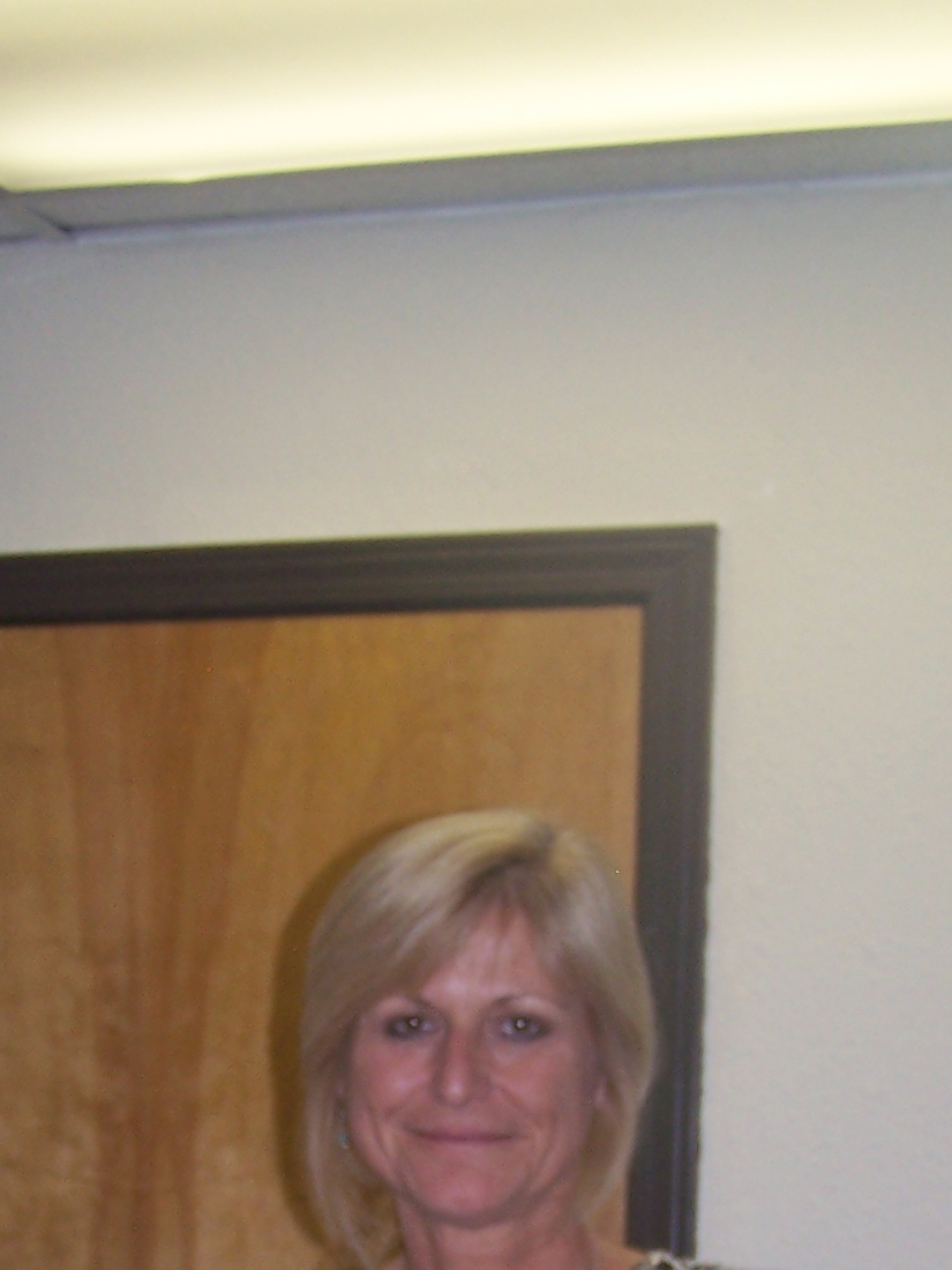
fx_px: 3264
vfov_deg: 21.2
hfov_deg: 16.6
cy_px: 1275
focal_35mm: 89
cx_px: 362
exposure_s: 1/60
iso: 80
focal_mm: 6.3
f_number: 2.8
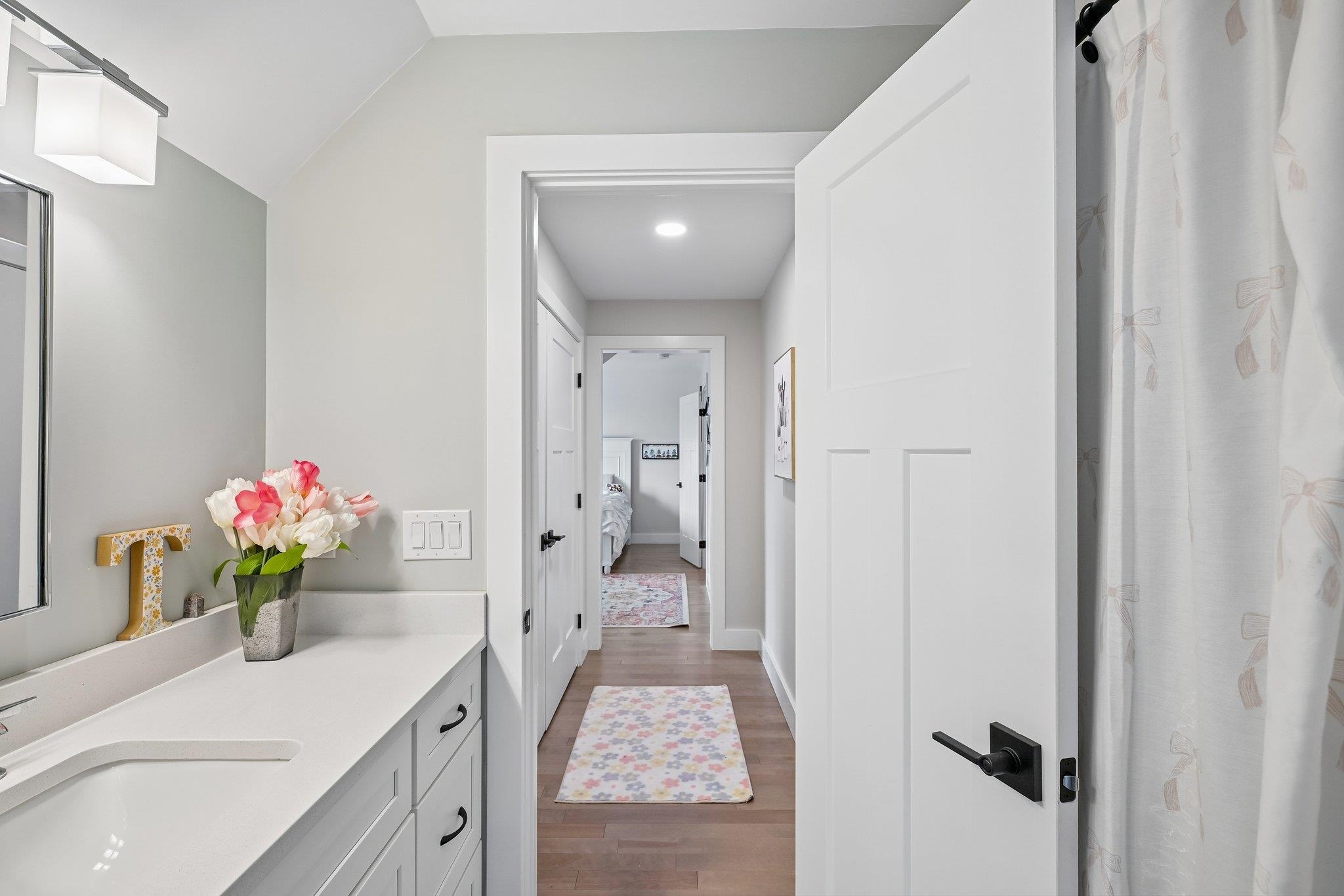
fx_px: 597
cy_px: 448
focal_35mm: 16
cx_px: 672
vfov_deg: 73.7
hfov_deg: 96.7
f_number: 8
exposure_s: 1/40
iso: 400
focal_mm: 16
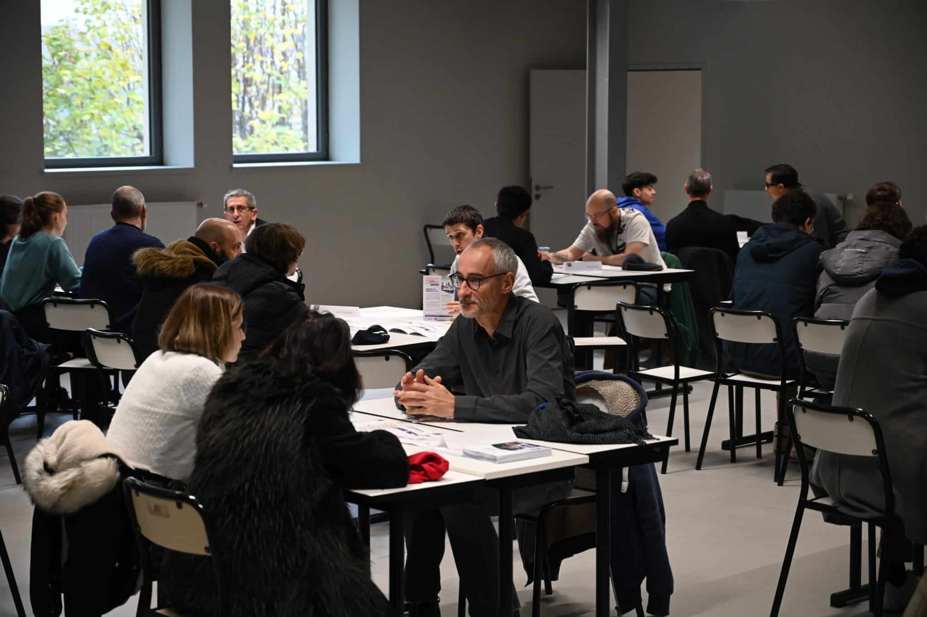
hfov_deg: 28.9
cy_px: 308
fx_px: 1802
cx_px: 464
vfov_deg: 19.4
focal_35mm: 70
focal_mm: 70
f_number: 4
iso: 3200
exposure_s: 1/400
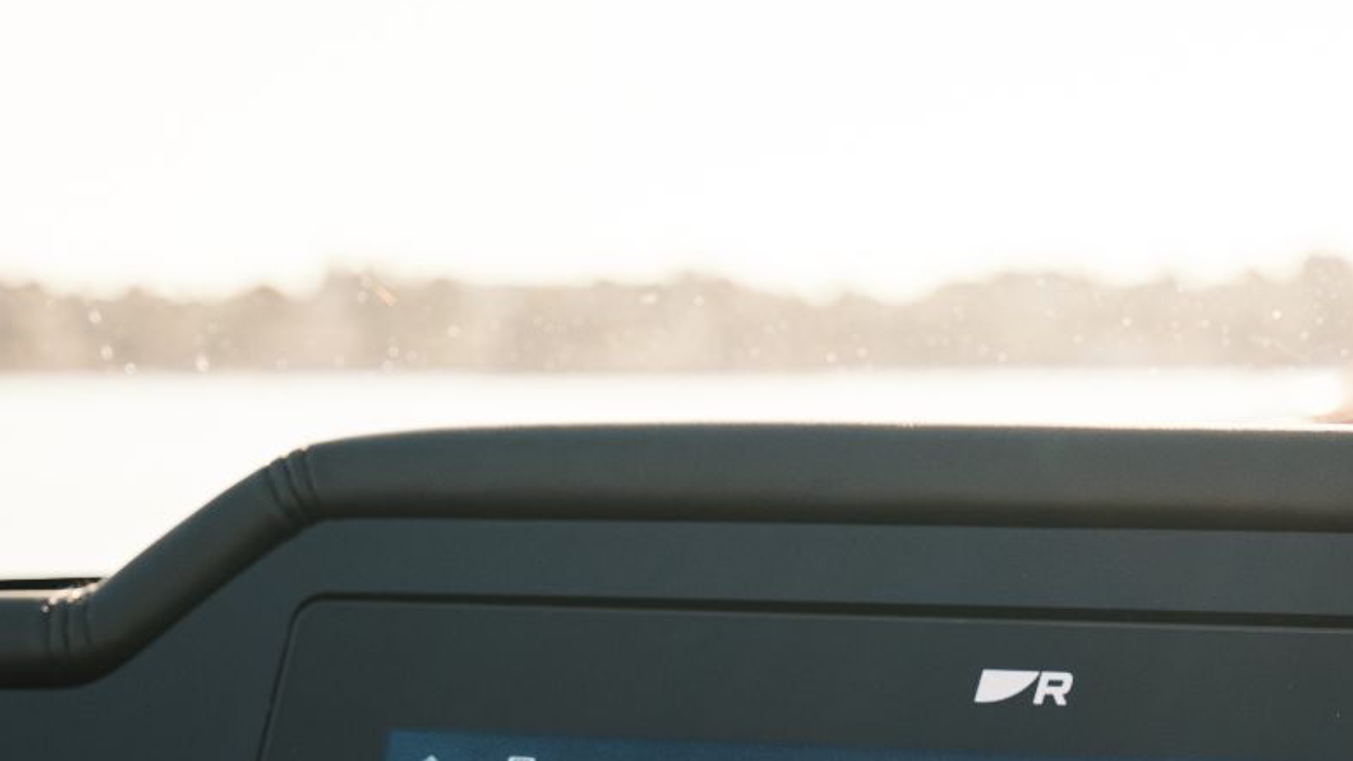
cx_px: 1057
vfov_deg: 11.9
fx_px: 3408
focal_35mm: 95
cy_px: 1290
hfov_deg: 22.2
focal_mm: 38.9
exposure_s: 1/250
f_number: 4.8
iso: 125
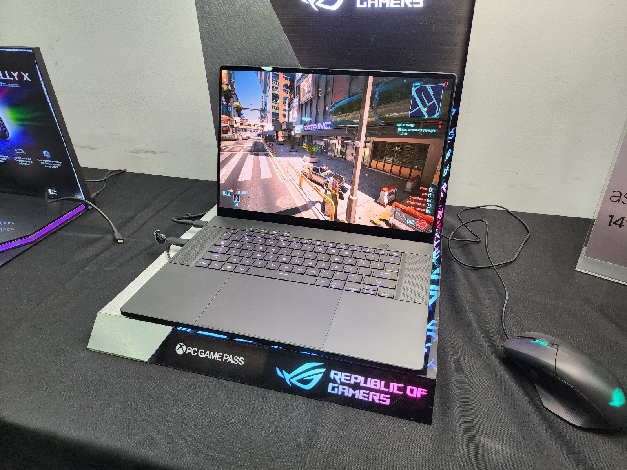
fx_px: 417
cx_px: 314
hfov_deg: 73.9
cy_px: 235
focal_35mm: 23
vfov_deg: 58.9
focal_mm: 6.4
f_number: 1.8
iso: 200
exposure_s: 1/100
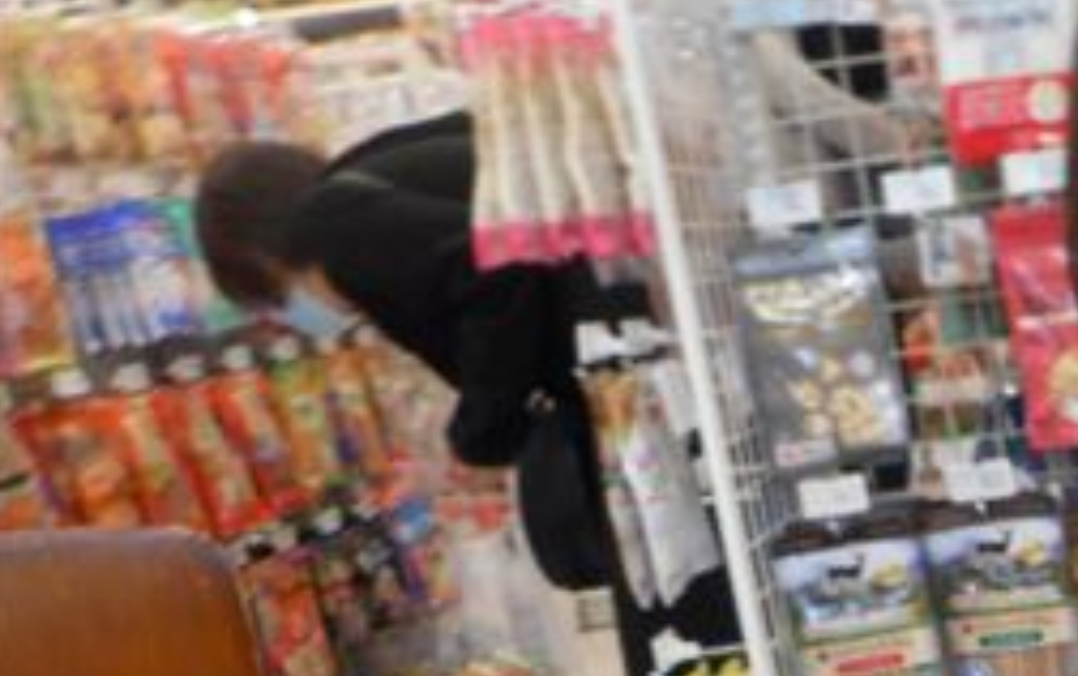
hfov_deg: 28.6
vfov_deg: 19.5
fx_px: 1853
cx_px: 1266
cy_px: 809
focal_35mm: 63
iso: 220
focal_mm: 4.5
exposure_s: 1/30
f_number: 3.7
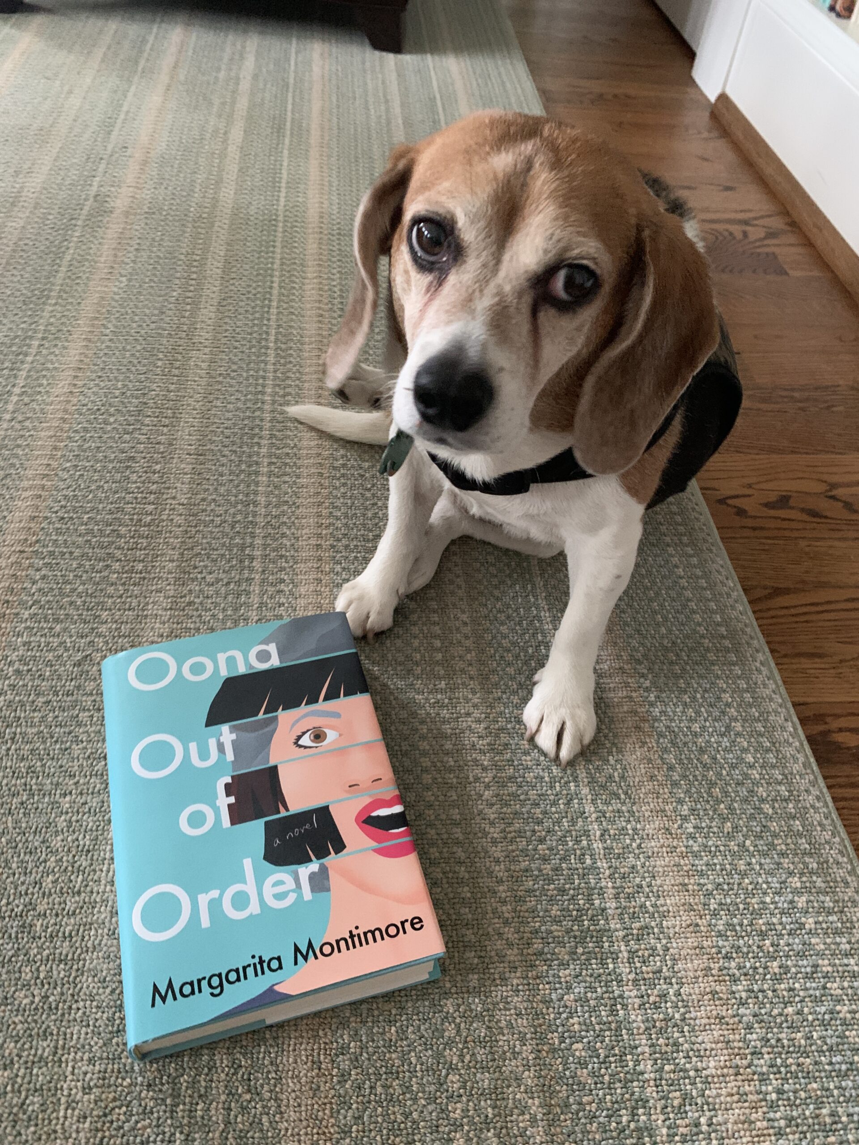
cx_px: 430
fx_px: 860
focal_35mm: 26
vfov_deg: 67.3
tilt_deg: -49.2
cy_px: 572
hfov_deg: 53.1
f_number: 1.8
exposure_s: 1/30
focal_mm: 4.25
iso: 500
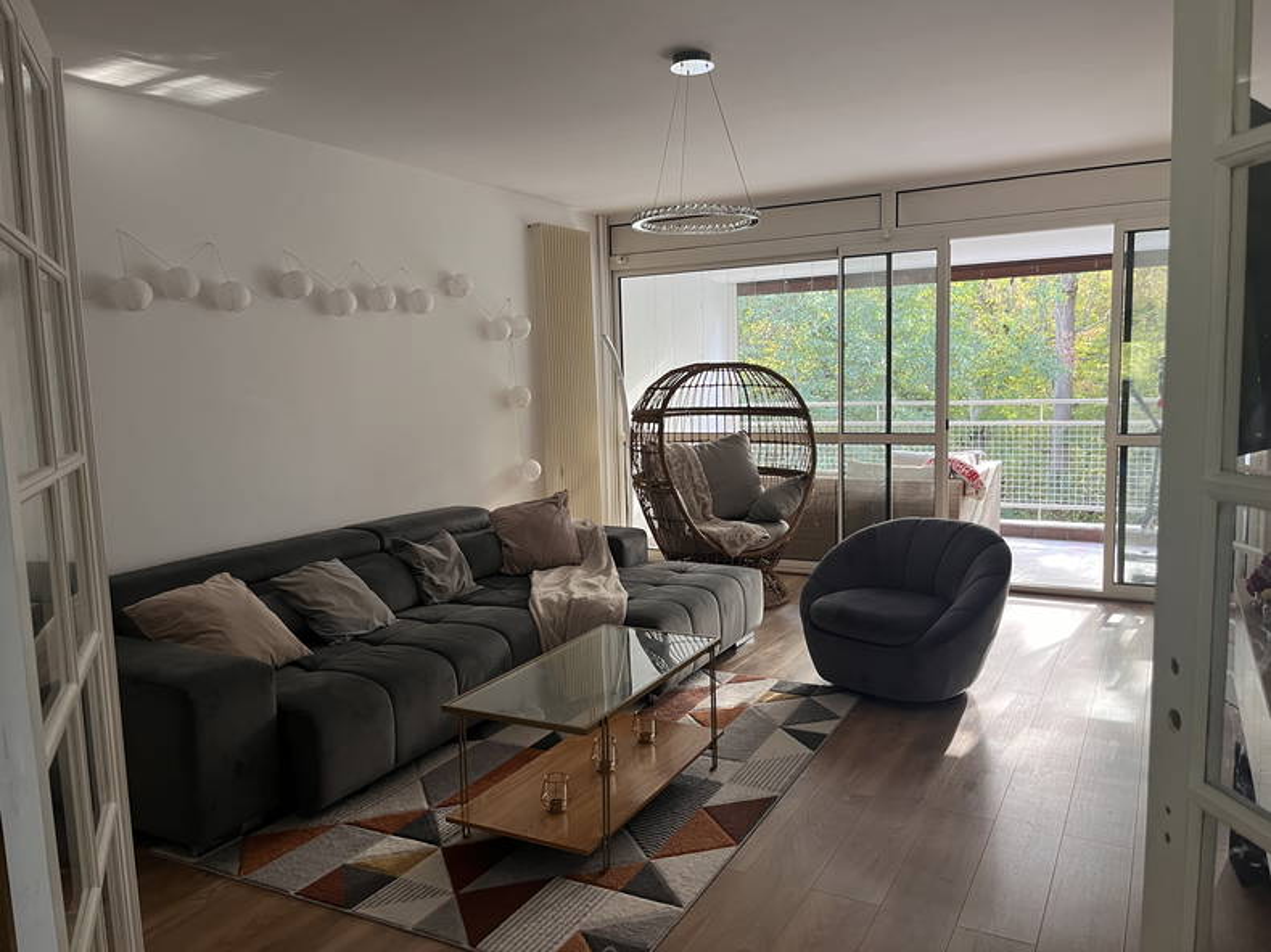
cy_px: 476
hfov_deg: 67.3
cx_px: 636
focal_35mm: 26
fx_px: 954
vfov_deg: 53.0
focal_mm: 5.1
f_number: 1.6
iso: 125
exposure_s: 1/76
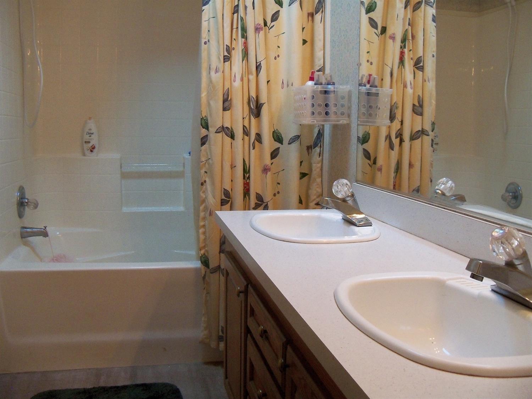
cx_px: 266
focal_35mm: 35
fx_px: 538
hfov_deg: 52.6
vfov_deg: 40.7
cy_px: 200
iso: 320
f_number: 3.5
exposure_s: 1/40
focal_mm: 6.2
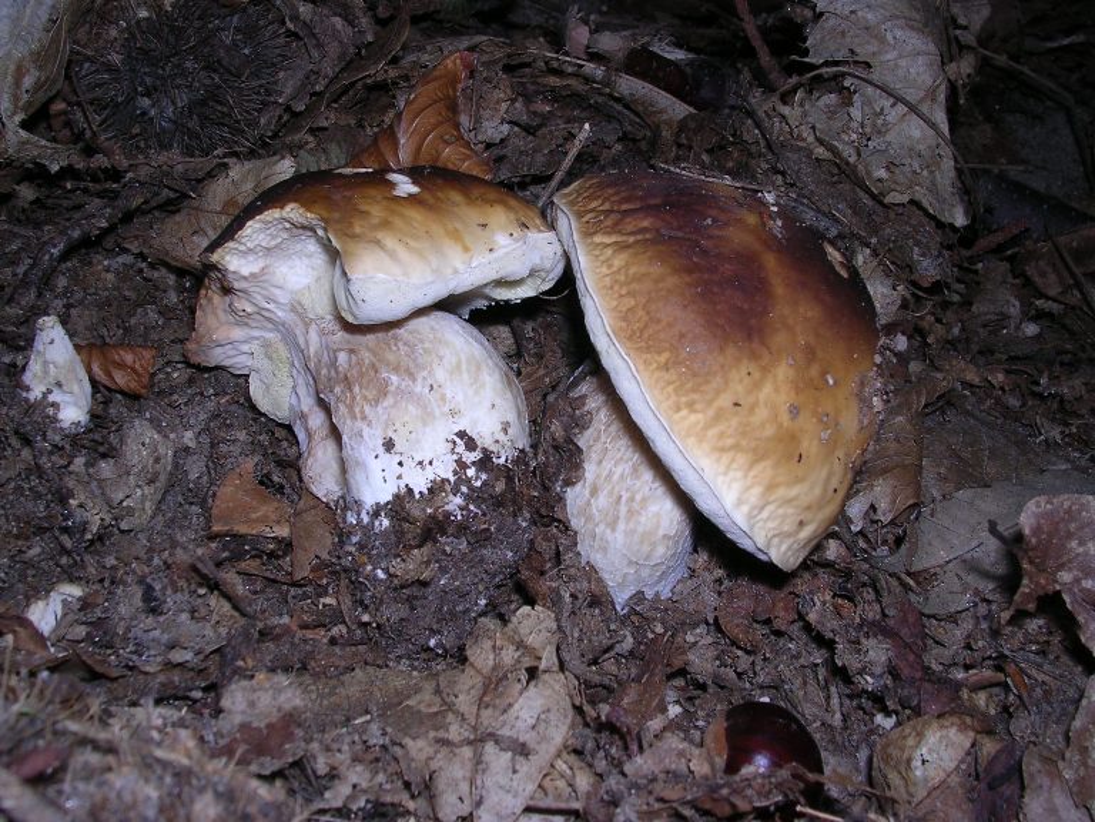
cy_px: 411
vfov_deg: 37.7
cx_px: 548
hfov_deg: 49.0
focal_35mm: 38
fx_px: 1202
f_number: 5.6
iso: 100
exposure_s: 1/60.1
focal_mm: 5.8
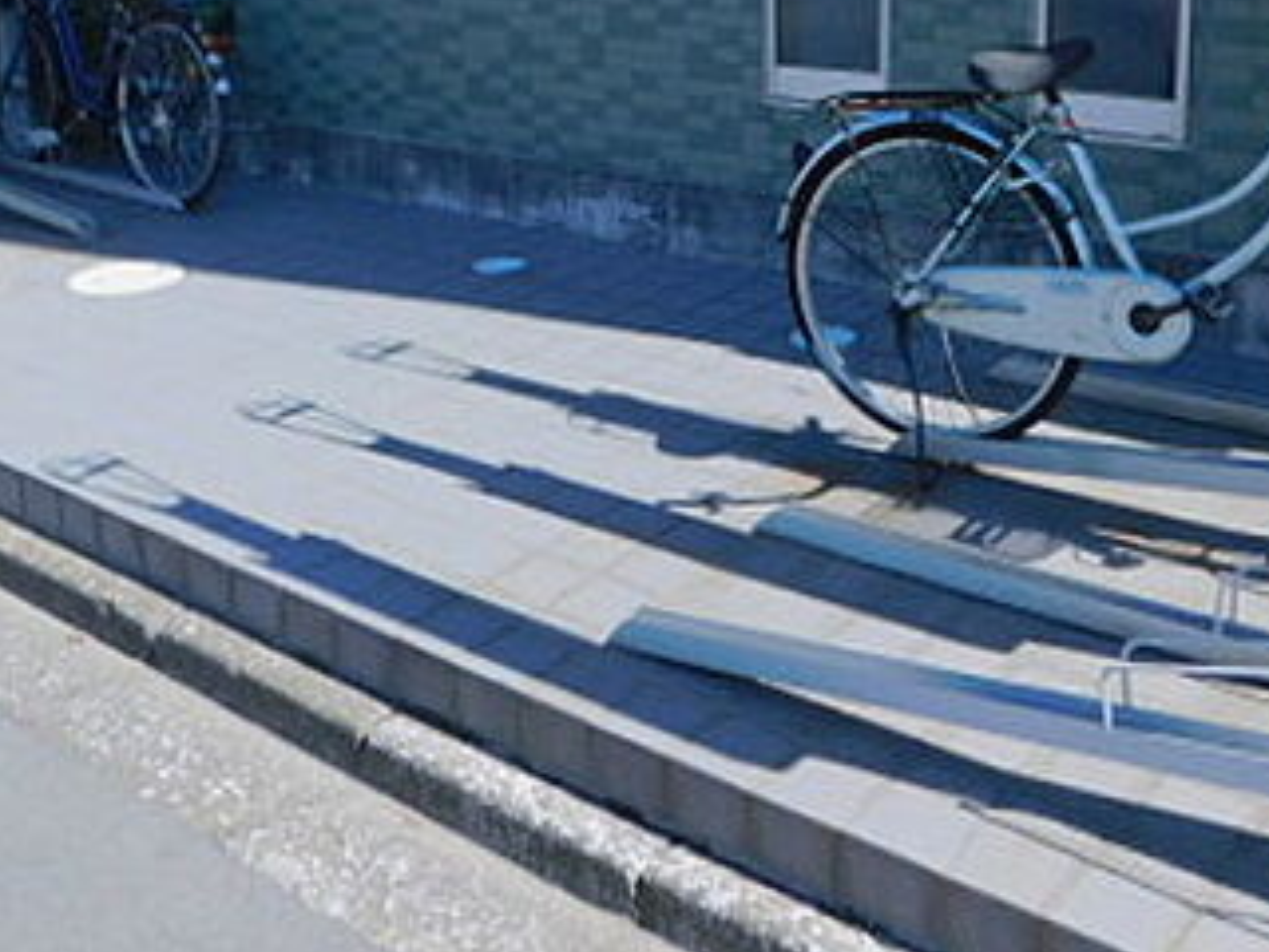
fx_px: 1686
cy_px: 159
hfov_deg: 41.2
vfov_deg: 30.6
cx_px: 631
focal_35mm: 46
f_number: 3
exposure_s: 1/1000
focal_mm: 4
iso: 125
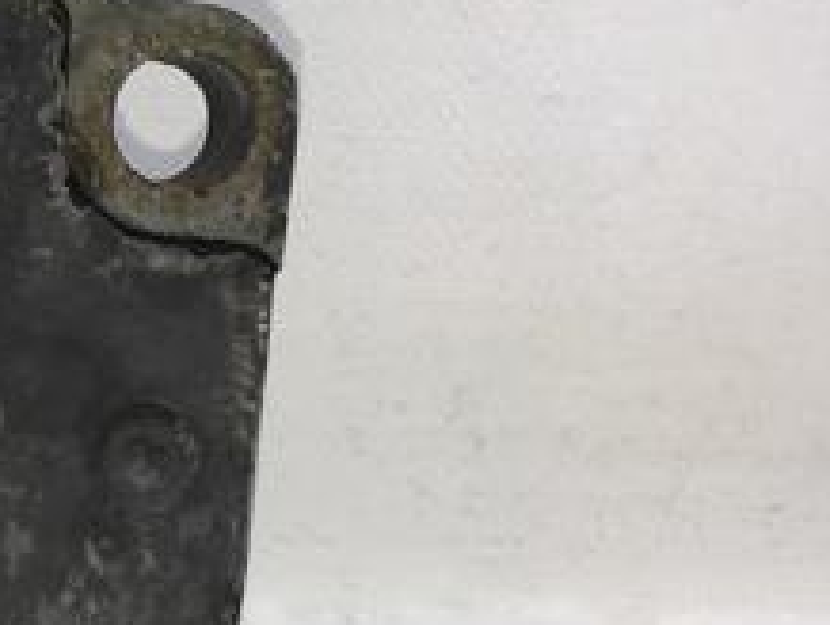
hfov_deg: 20.8
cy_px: 400
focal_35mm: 85
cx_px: -263
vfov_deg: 17.4
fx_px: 2040
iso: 25
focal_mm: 4.15
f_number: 2.2
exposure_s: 1/398
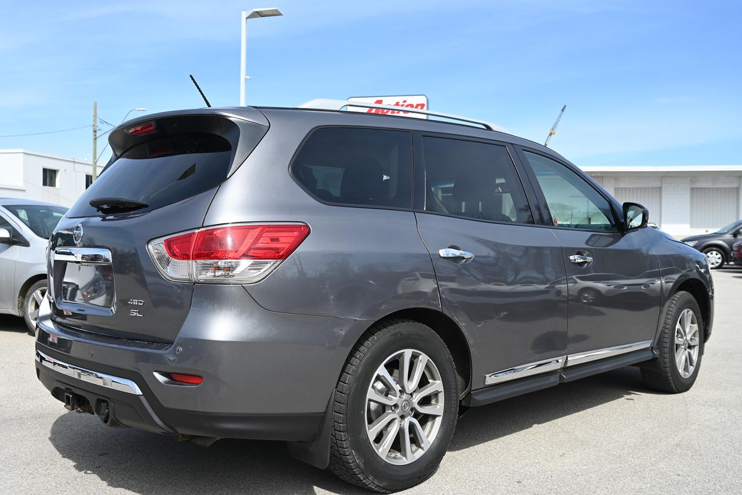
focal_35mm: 34
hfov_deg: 55.8
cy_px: 248
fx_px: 701
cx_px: 371
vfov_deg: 38.9
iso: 100
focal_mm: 34
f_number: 6.3
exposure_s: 1/320
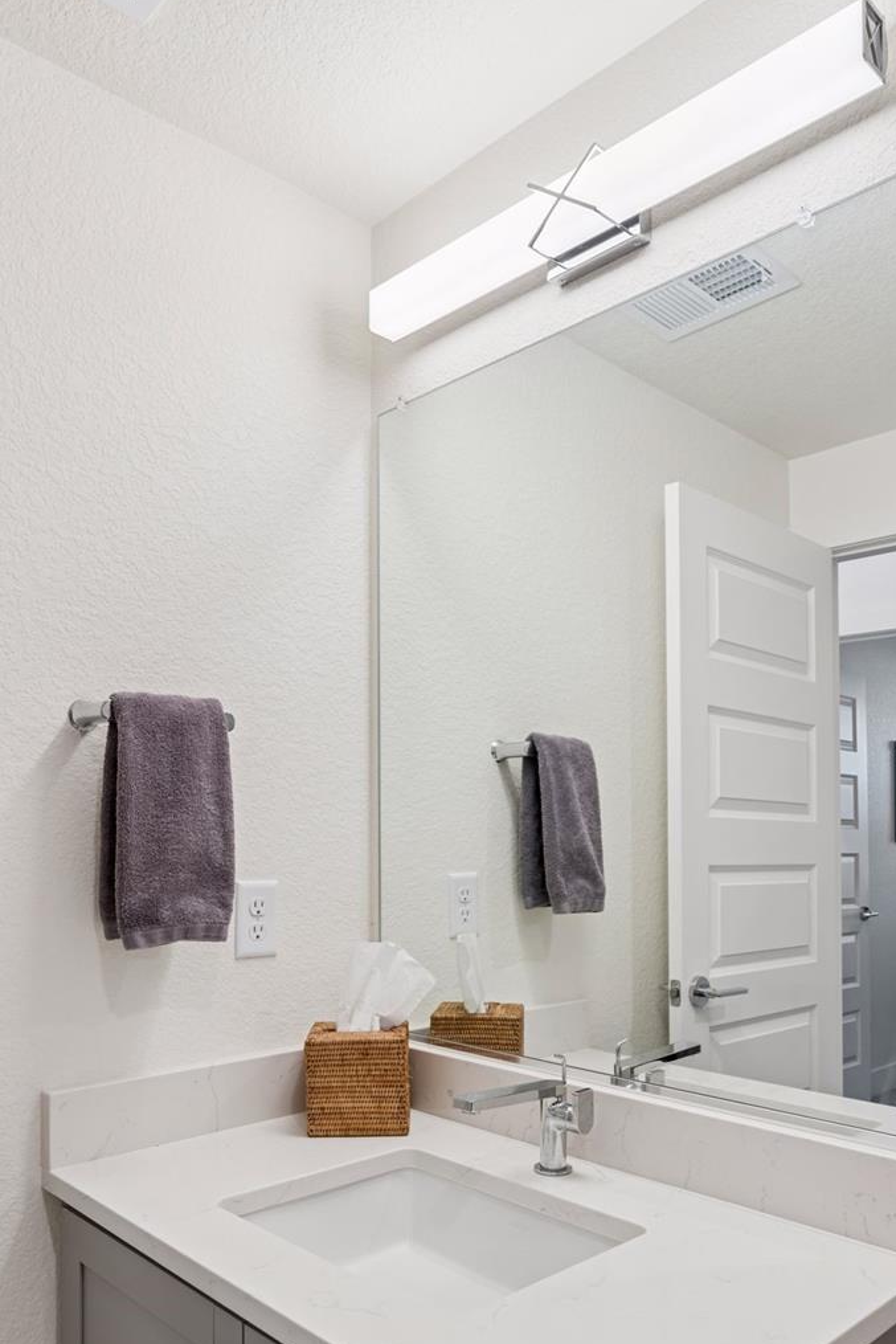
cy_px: 779
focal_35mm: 26
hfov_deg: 49.5
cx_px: 476
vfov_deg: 69.0
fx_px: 970
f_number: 9
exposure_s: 1/40
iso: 400
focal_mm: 22
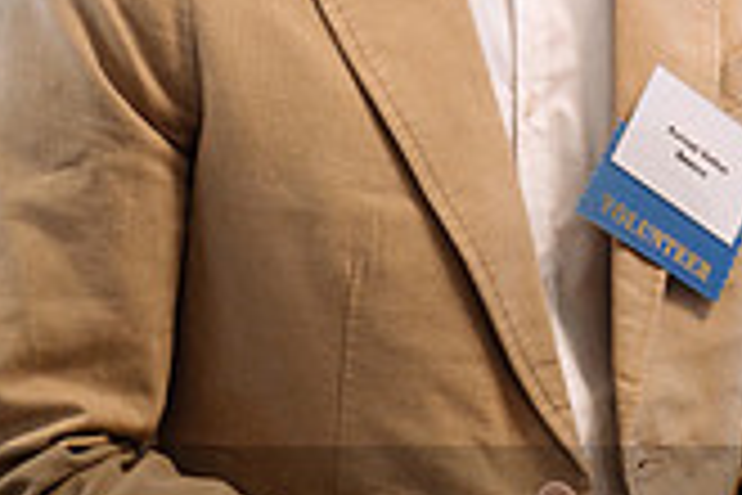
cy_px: -20
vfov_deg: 6.5
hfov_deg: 9.6
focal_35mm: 211
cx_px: 980
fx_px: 4349
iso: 1250
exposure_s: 1/160
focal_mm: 40.1
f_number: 2.8
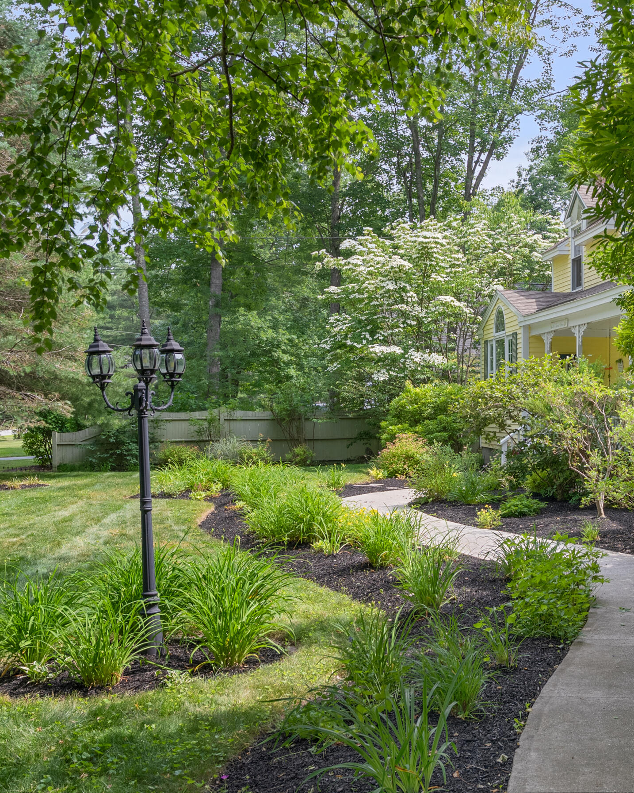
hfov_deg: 32.2
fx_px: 1050
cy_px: 406
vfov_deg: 41.3
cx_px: 554
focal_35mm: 45
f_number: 7.1
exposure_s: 1/80
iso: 320
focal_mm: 28.5
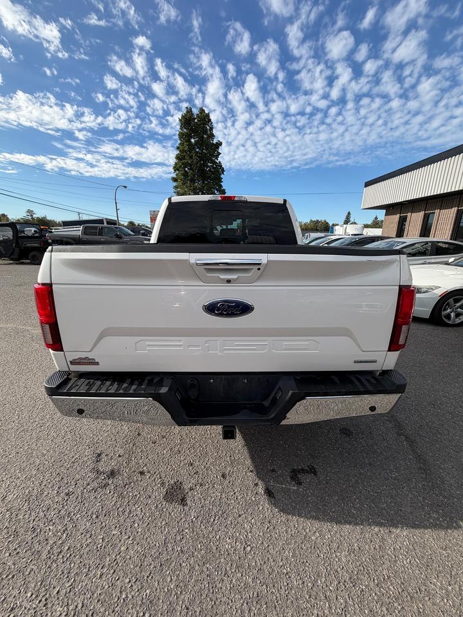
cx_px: 232
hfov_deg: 85.7
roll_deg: -1.8
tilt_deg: -15.2
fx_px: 250
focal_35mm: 14
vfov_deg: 102.1
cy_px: 308
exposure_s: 1/770
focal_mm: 2.22
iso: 25
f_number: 2.2
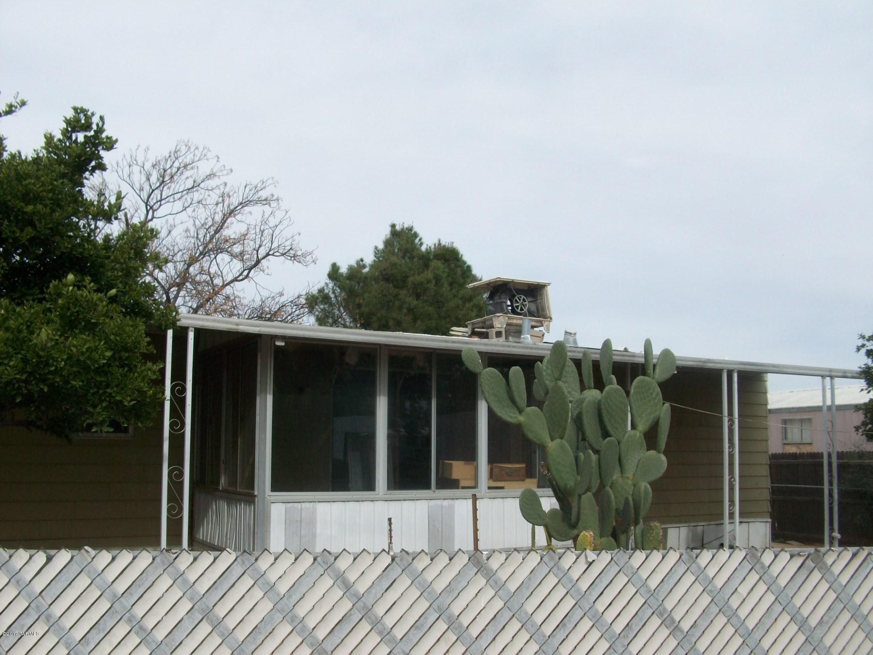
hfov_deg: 54.0
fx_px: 857
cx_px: 436
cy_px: 328
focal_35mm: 34
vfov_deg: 41.8
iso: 64
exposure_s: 1/350
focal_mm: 5.7
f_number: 5.5
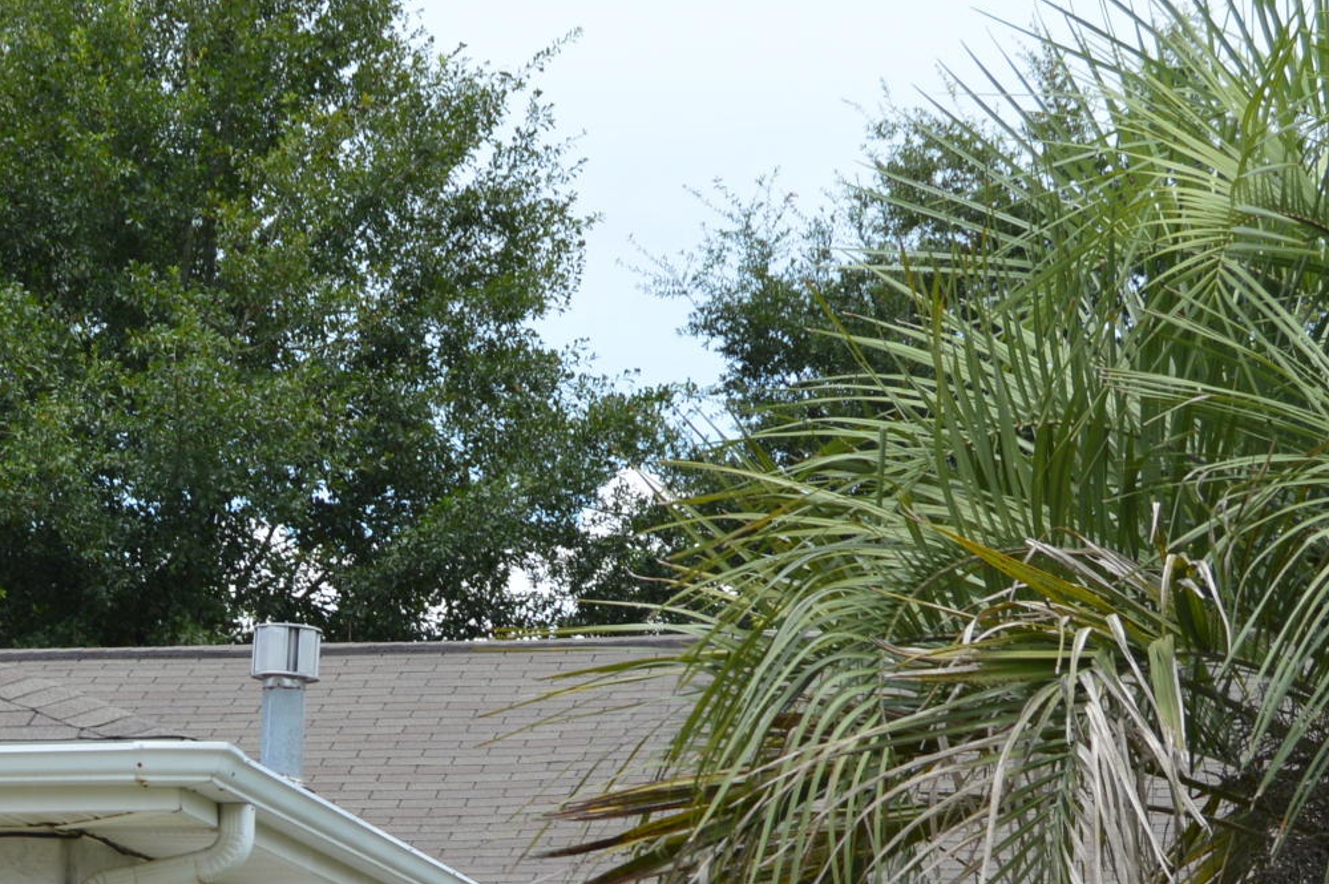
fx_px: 5146
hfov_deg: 14.5
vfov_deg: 9.6
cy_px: 1246
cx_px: 92
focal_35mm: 140
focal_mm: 31
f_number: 8
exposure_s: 1/250
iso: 100
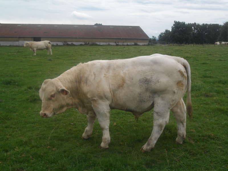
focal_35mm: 39
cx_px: 114
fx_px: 257
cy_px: 86
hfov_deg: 47.9
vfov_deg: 36.8
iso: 100
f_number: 3.2
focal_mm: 7.1
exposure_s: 1/320
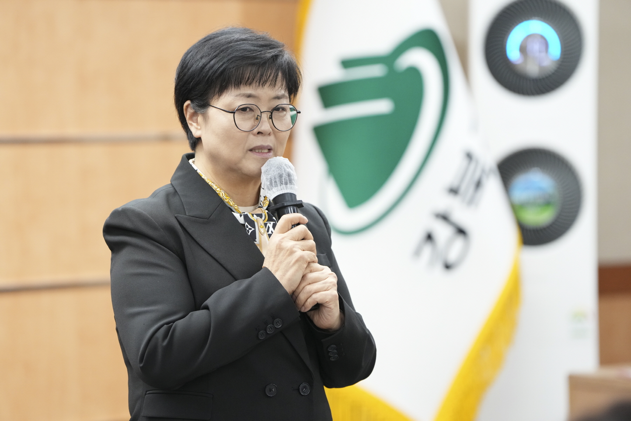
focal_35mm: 197
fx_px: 3453
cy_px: 210
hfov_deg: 10.4
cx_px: 316
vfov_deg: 7.0
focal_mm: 197
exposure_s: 1/160
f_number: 4
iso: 2500
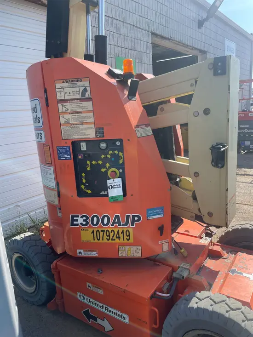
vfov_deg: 67.3
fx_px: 253
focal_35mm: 26
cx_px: 126
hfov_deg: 53.1
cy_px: 168
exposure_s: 1/1319
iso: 32
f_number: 1.6
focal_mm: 4.2
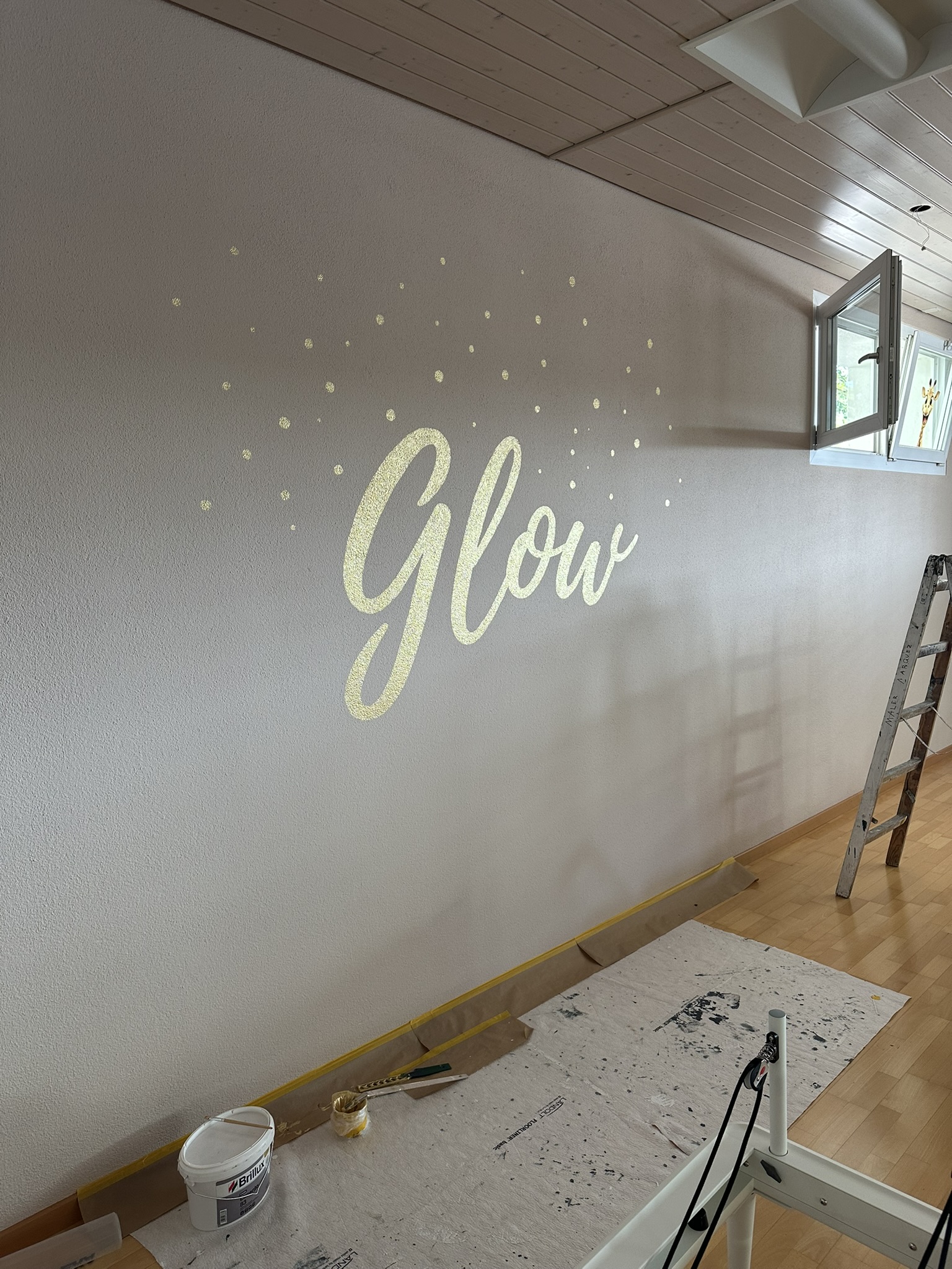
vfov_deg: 71.6
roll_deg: +0.8
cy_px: 634
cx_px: 476
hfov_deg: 56.8
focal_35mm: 24
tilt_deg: -5.9
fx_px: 880
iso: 125
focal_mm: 6.86
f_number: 1.78
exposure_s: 1/50
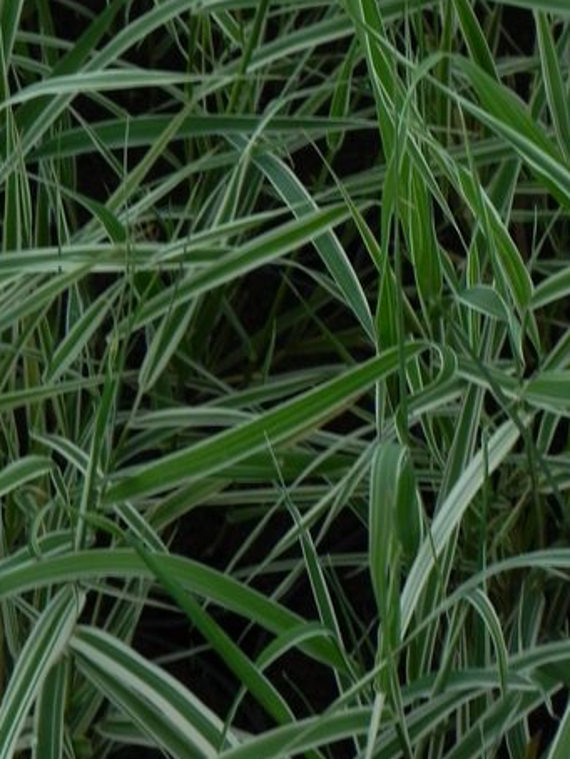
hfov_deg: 7.2
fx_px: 4519
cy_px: 182
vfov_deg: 9.6
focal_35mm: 206
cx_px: 405
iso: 160
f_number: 4.5
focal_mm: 20.8
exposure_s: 1/30
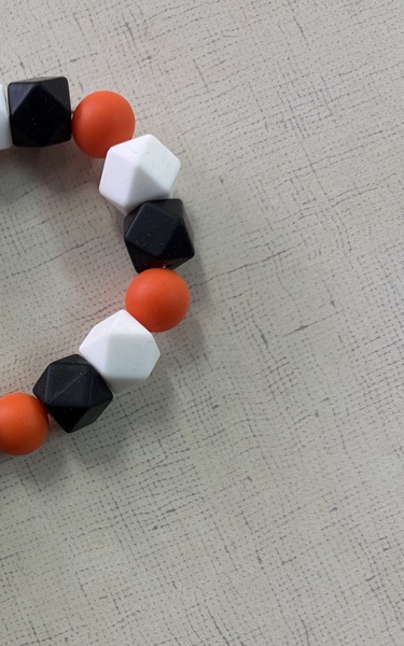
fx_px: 828
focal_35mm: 47
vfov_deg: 41.6
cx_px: 8
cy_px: 471
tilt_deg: -87.1
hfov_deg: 26.1
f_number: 1.6
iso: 125
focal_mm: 5.96
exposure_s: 1/85
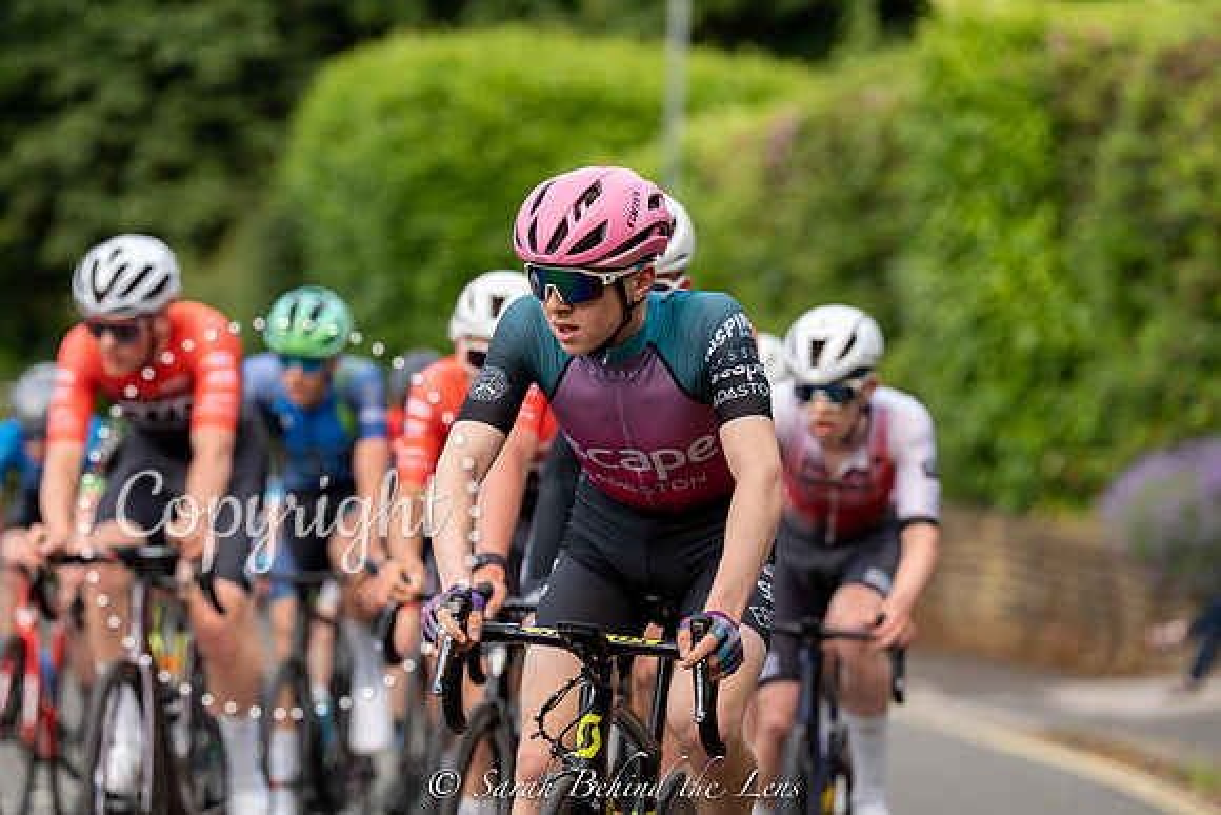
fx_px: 6785
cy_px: 408
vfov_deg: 6.9
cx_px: 610
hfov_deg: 10.3
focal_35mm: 200
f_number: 4.5
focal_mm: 200
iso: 400
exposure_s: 1/640
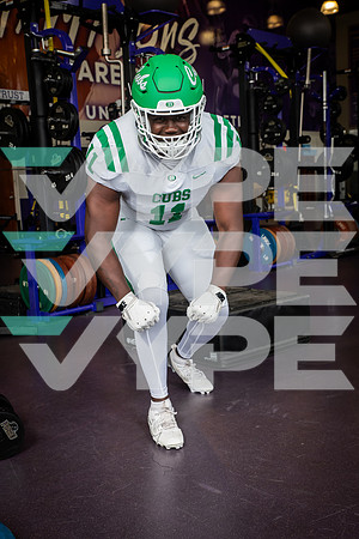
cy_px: 270
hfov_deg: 29.2
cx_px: 180
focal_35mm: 46
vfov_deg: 42.7
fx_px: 688
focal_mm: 46
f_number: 7.1
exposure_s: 1/250
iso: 800
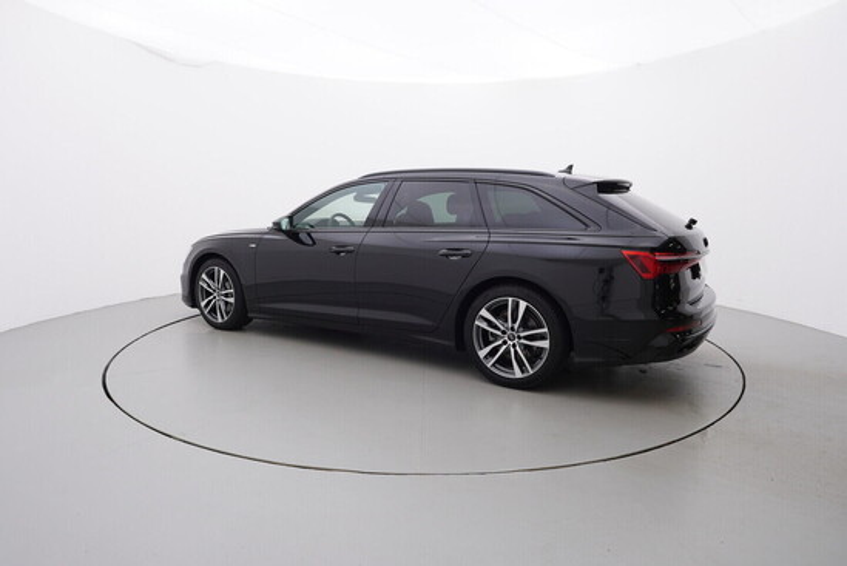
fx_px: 530
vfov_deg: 56.2
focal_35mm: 22
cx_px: 424
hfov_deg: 77.3
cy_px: 283
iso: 200
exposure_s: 1/80
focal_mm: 15
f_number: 5
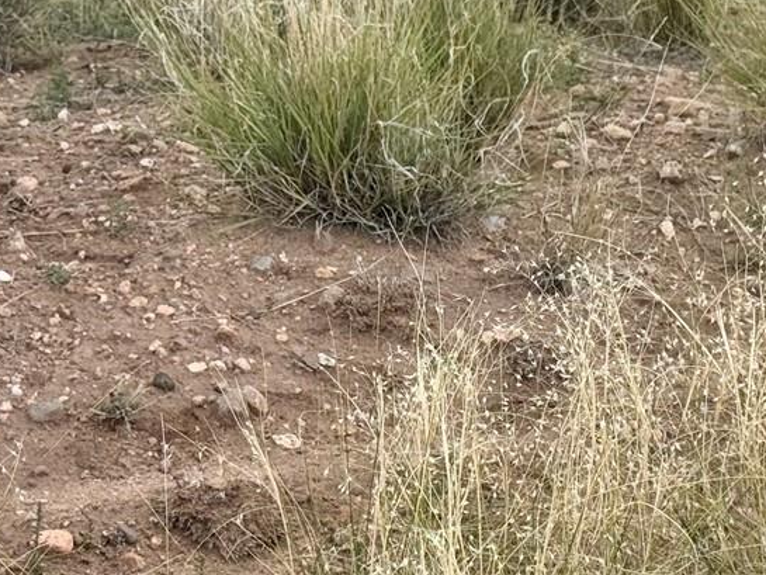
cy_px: 318
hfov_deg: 14.0
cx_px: 475
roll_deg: -0.6
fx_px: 3121
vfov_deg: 10.5
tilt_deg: -13.8
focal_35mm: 141
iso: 64
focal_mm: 6.76
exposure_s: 1/747
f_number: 1.78
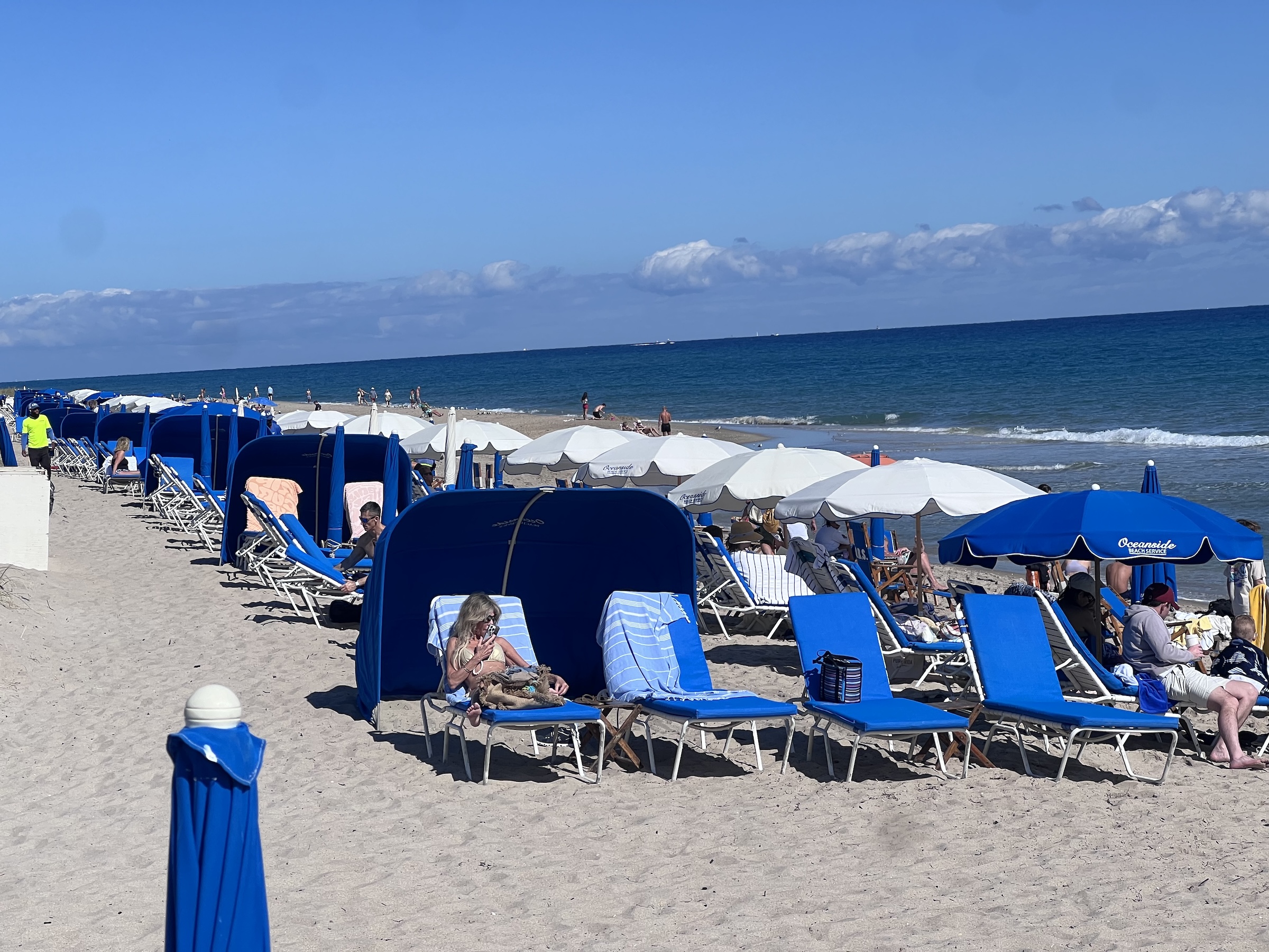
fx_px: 2823
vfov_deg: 19.1
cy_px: 476
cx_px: 634
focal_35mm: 77
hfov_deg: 25.3
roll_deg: +3.7
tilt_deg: -1.7
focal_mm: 9
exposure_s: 1/1468
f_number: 2.8
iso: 32
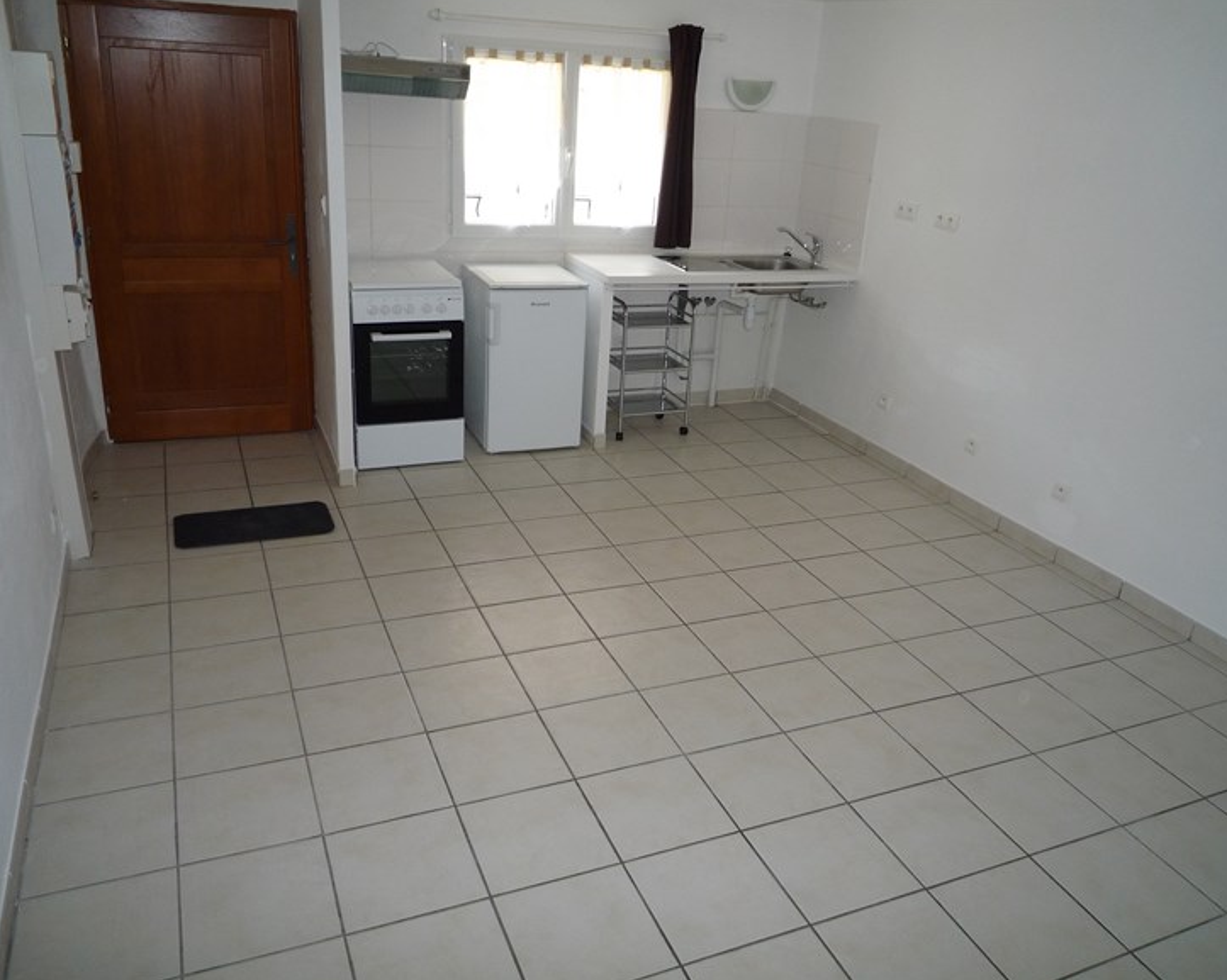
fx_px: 980
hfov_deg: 64.1
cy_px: 476
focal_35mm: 27
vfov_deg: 53.2
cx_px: 638
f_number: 2.8
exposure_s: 1/30
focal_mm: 4.4
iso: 125
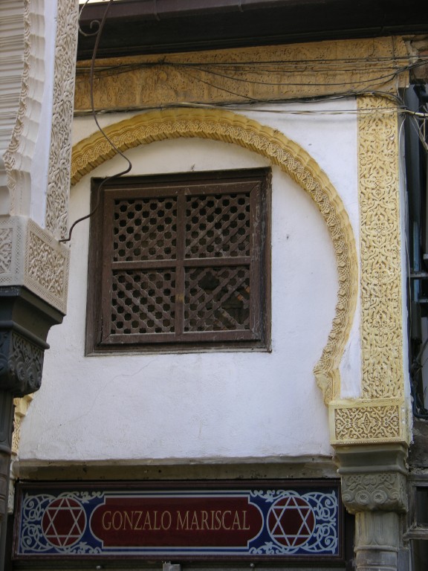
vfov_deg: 22.3
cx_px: 214
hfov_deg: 16.8
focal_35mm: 88
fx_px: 1451
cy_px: 286
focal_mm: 22.3
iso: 50
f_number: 3.5
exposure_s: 1/24
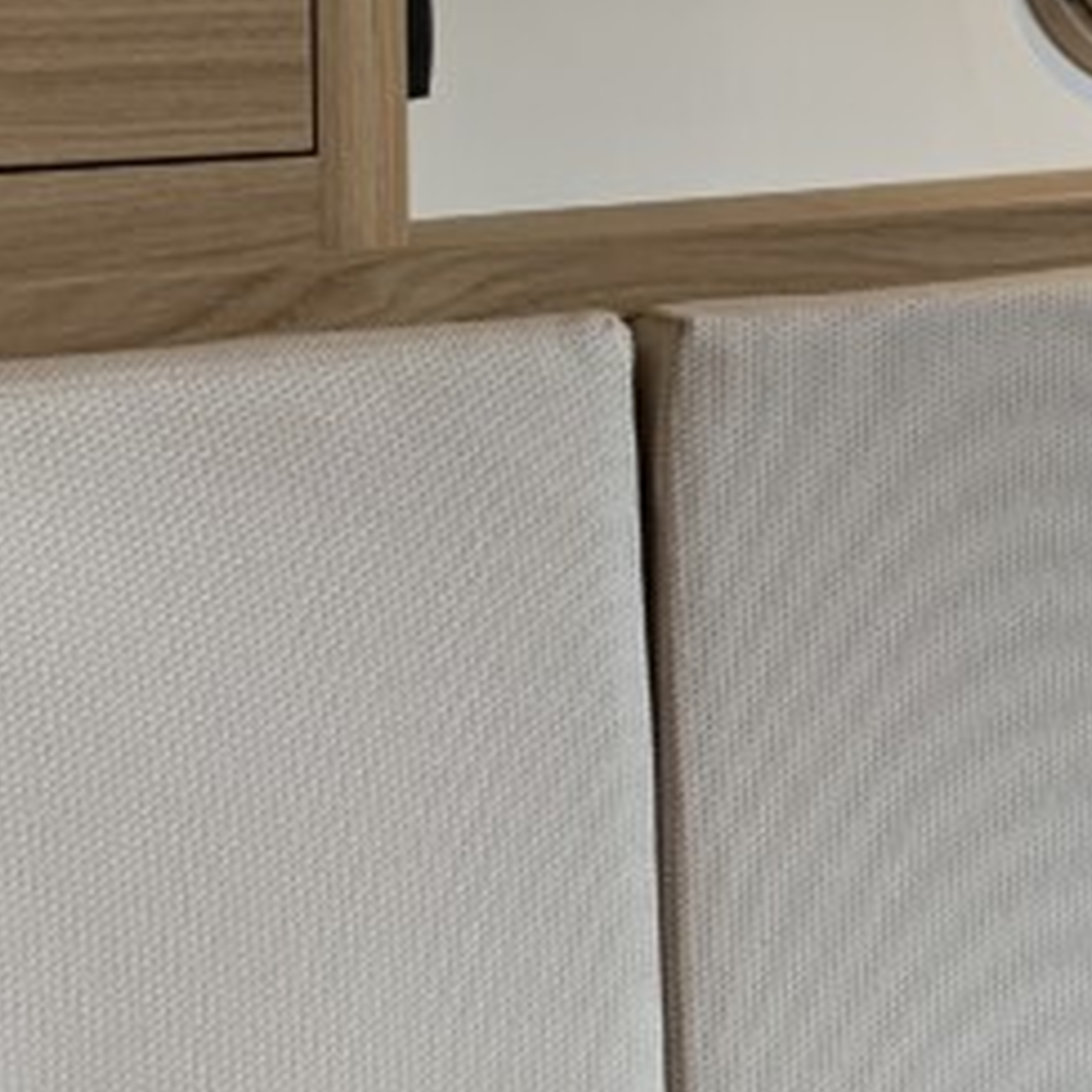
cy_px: -116
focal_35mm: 94
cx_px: 1728
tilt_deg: +1.4
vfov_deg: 17.8
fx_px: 3355
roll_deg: -0.3
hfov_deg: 16.5
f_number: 1.8
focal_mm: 4.25
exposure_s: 1/50
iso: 64
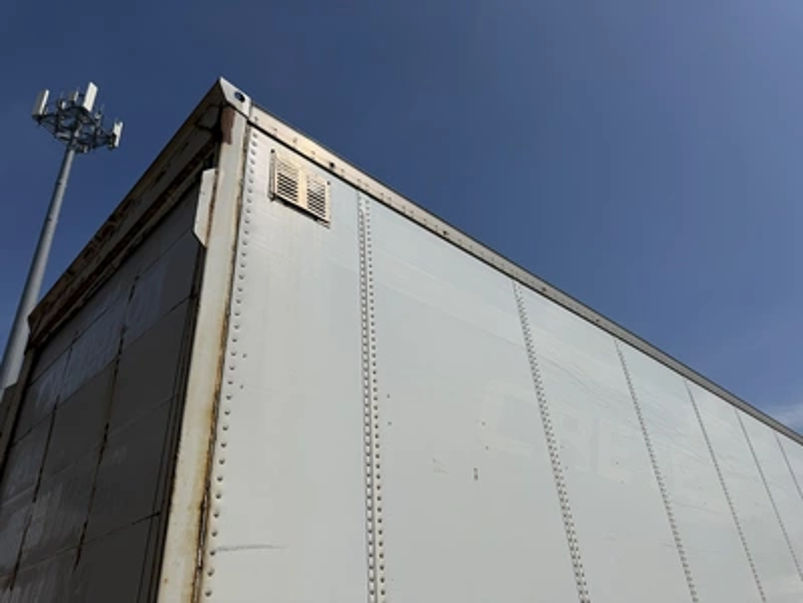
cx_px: 402
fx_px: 557
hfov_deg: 71.6
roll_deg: +2.7
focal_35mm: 24
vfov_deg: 56.8
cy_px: 302
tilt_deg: +32.9
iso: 100
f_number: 1.78
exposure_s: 1/17544
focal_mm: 6.76
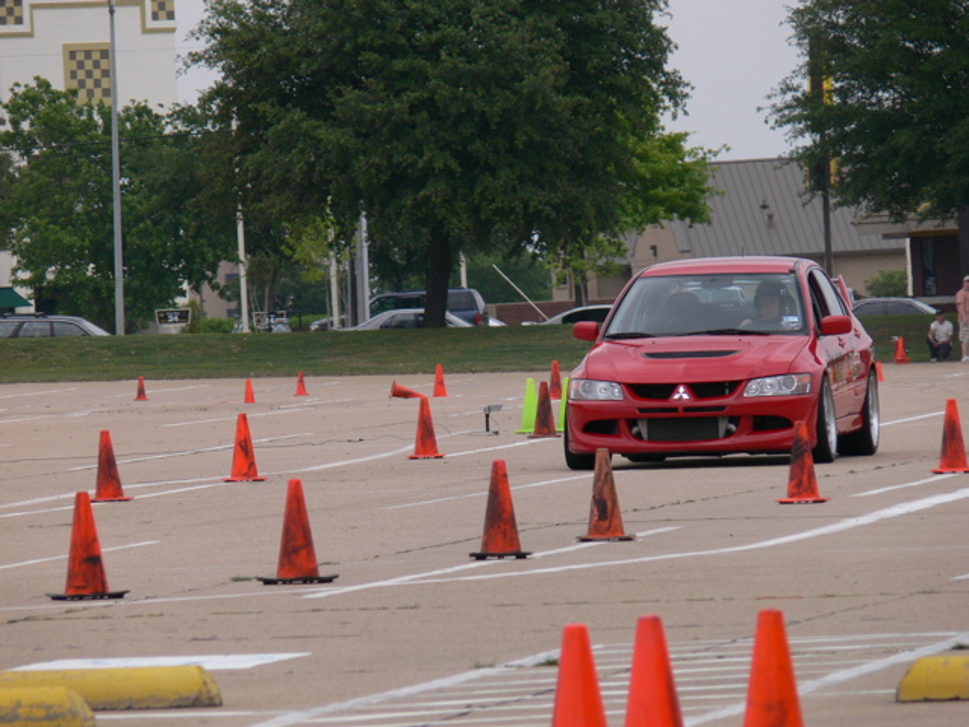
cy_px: 364
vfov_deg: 3.7
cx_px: 484
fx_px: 11337
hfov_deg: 4.9
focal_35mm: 405
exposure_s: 1/800
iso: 100
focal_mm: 85.6
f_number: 5
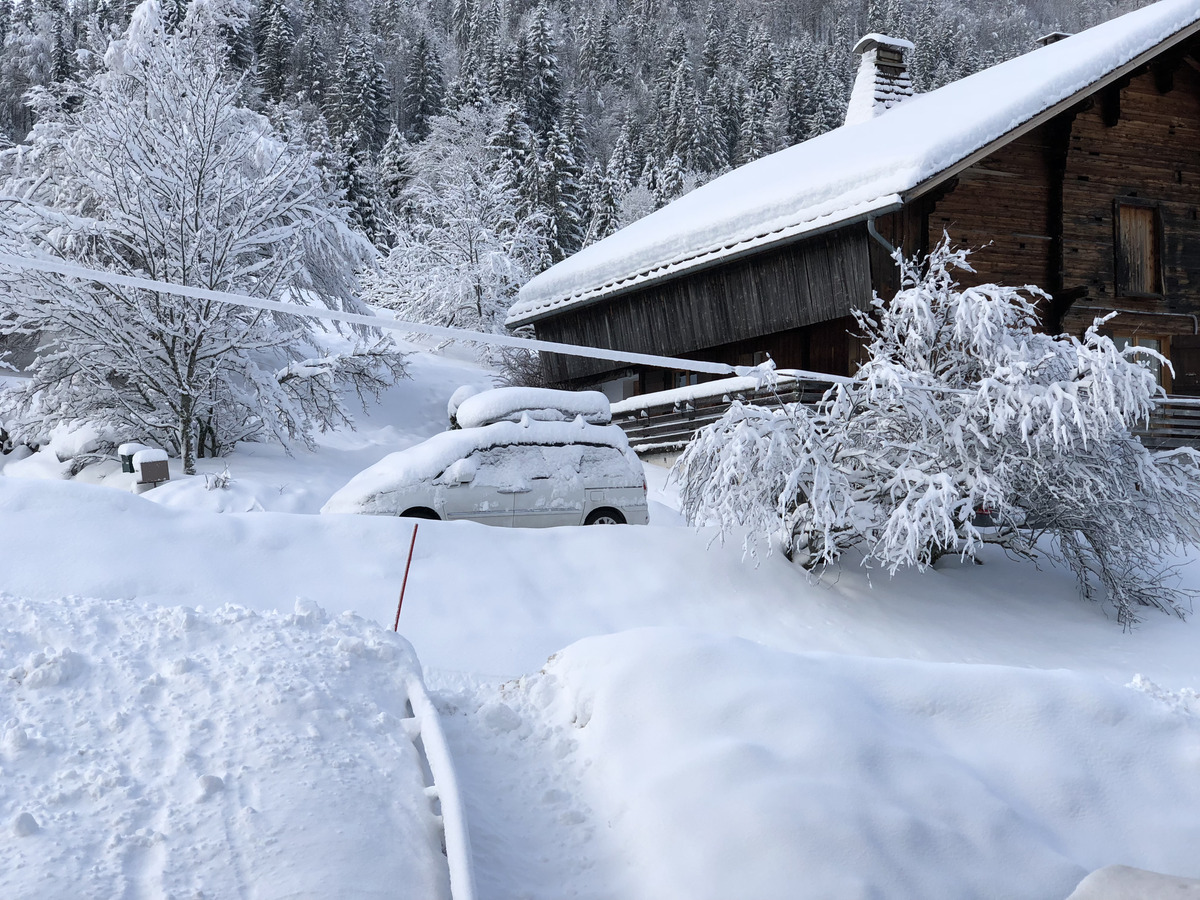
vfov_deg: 28.0
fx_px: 1803
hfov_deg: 36.8
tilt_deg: +5.9
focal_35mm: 52
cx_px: 600
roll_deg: -0.1
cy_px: 450
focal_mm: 6
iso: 16
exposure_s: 1/335
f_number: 2.4
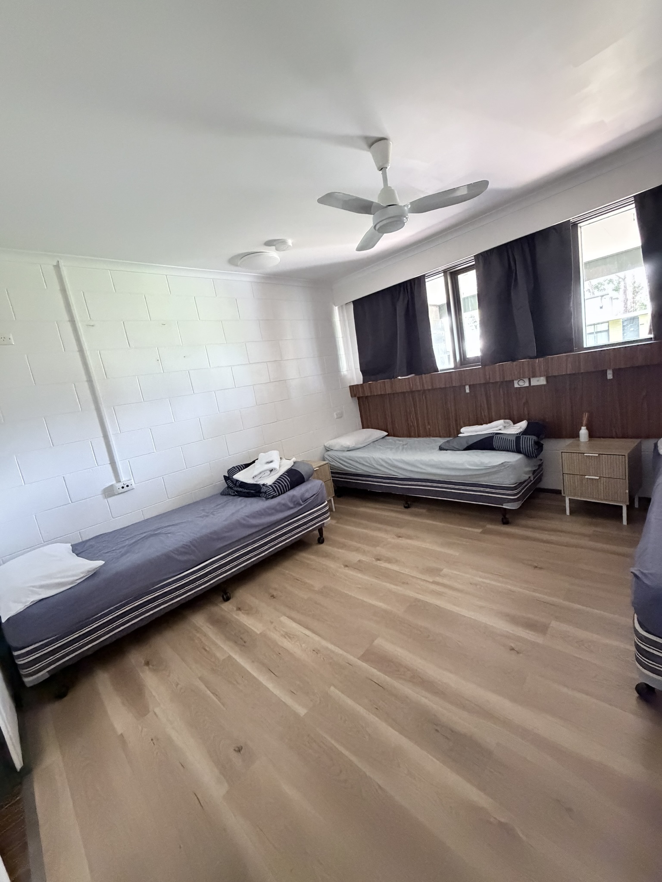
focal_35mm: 14
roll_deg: +9.6
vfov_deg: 102.1
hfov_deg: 85.7
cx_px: 331
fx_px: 357
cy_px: 441
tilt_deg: -9.6
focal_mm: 2.22
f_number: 2.2
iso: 1000
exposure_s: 1/60
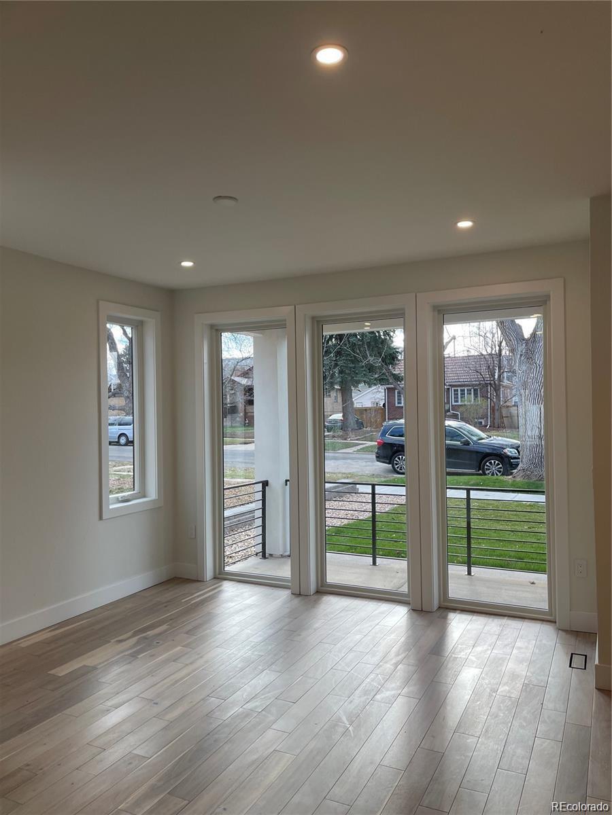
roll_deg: +1.2
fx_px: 613
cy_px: 408
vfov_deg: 67.3
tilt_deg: -0.6
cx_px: 306
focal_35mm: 26
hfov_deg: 53.1
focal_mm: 5.1
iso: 32
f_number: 1.6
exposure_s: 1/221
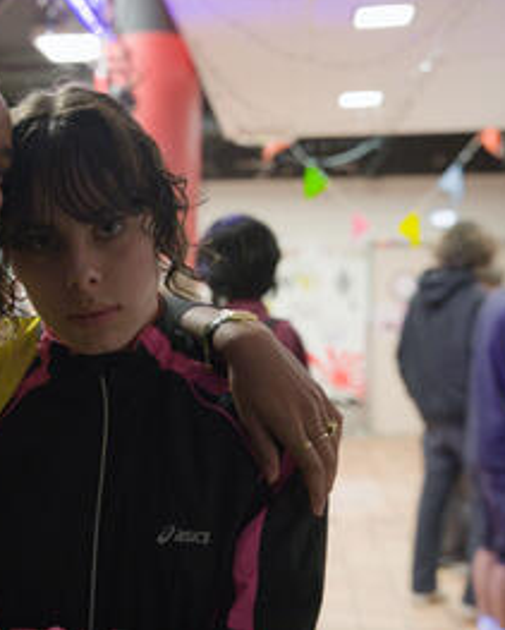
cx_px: 98
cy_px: 314
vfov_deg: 32.7
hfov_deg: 26.0
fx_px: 1074
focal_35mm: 58
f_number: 4
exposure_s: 1/60
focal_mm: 40.4
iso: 3200
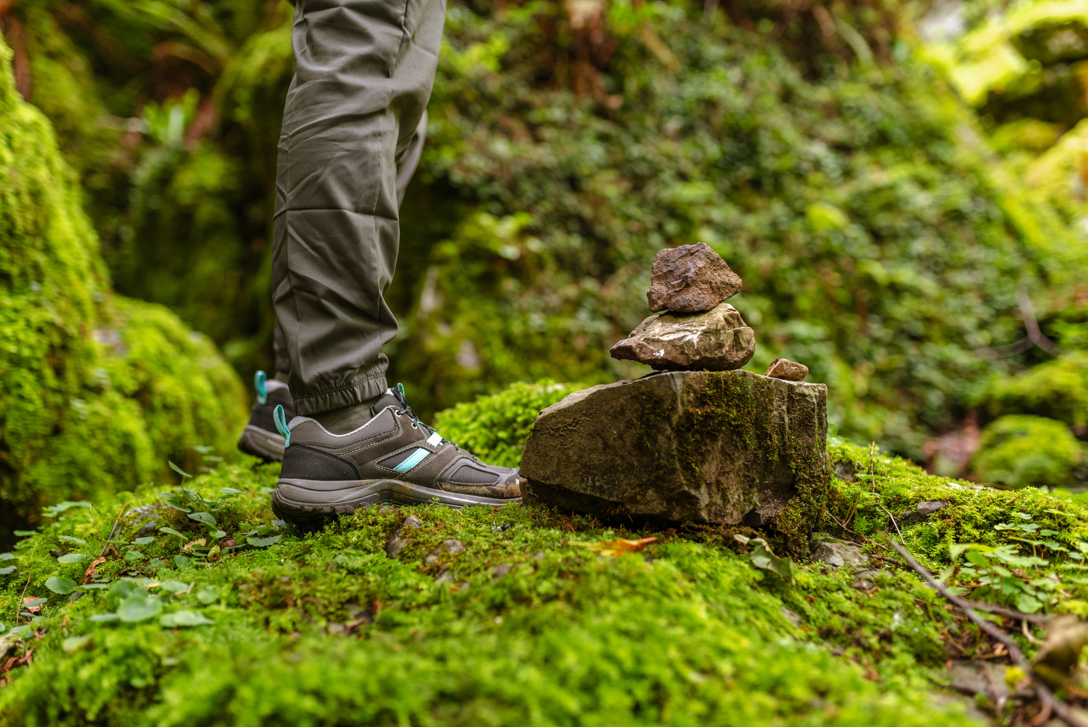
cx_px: 544
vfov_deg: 37.9
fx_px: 1058
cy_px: 364
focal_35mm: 35
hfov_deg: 54.4
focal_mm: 35
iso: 640
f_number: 2
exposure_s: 1/80
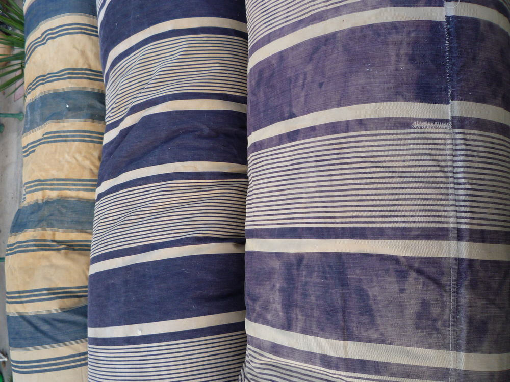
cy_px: 191
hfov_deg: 60.0
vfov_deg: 46.8
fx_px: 442
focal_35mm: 30
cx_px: 255
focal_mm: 5.2
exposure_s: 1/80
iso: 100
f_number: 3.3
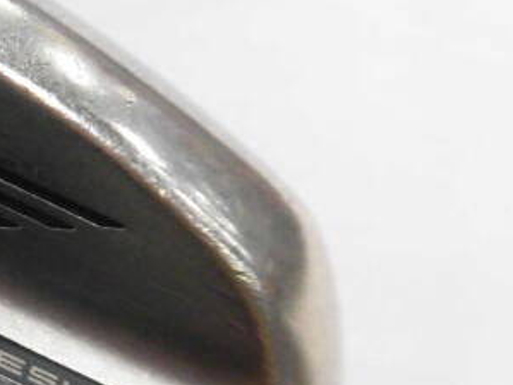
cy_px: 203
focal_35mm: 77
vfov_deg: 19.1
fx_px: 1141
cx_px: -292
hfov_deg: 20.9
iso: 200
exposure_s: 1/50
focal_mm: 4.3
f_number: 3.1
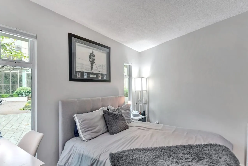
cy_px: 87
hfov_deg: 85.9
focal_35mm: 19
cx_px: 136
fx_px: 133
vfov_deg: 63.9
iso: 400
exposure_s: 1/4
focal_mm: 15.2
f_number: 8
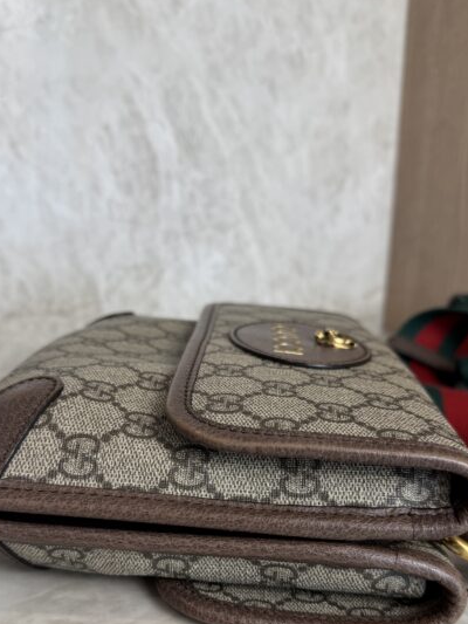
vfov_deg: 50.3
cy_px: 424
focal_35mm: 36
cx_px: 209
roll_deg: -0.8
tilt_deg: -18.6
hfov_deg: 39.6
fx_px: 649
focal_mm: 6.76
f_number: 1.78
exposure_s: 1/120
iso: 80
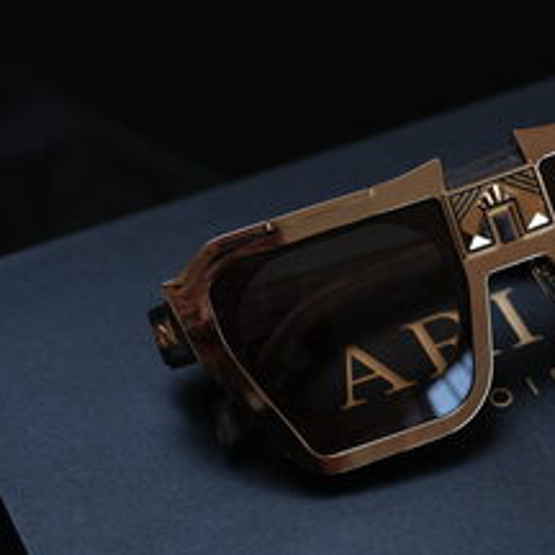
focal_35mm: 155
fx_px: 2812
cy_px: 233
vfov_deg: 11.3
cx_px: 504
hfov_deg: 11.2
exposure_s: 1/250
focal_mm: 56
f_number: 2.8
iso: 1000
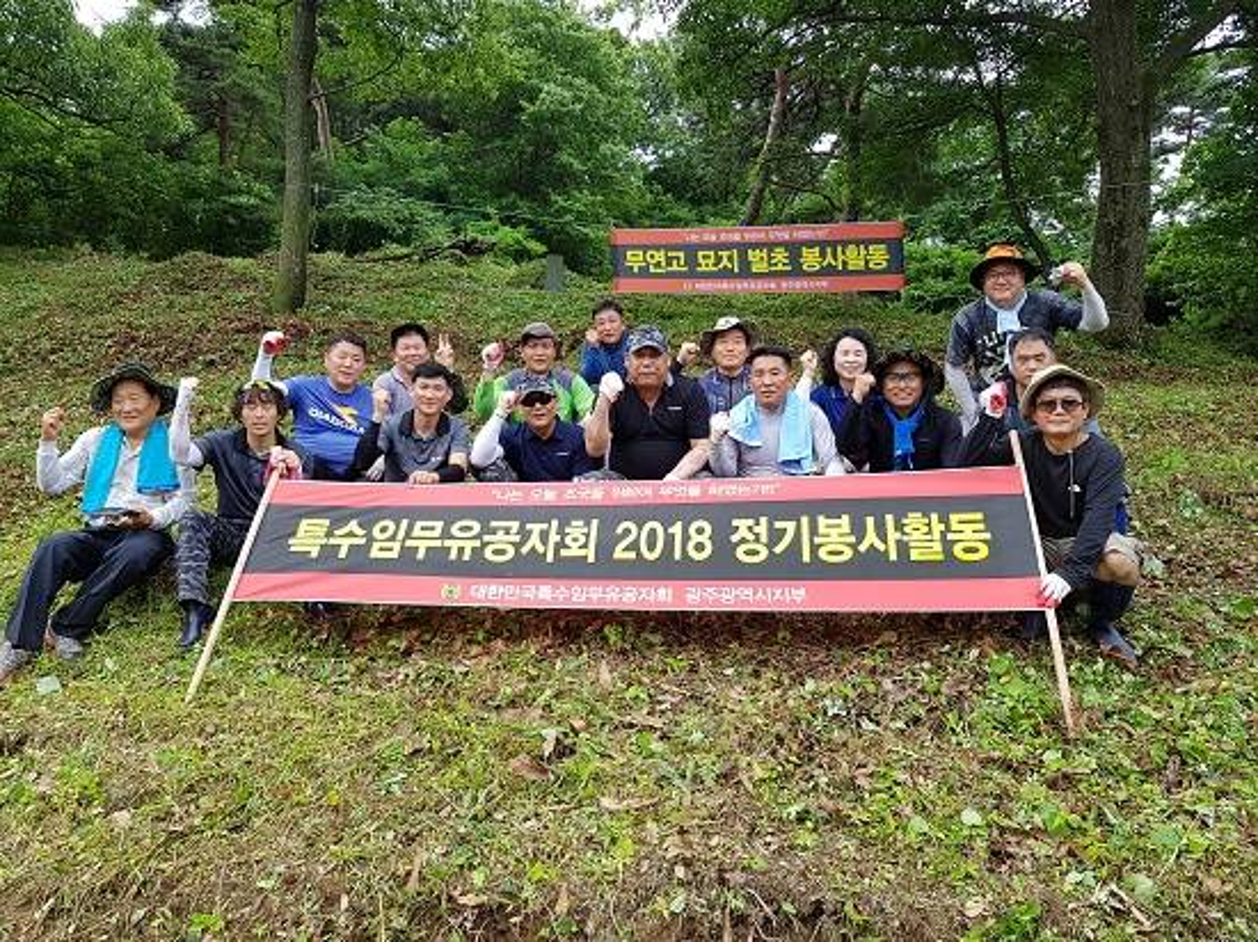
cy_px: 471
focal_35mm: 26
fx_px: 944
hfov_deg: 67.3
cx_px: 629
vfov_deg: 53.0
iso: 40
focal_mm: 4.2
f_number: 1.7
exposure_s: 1/424
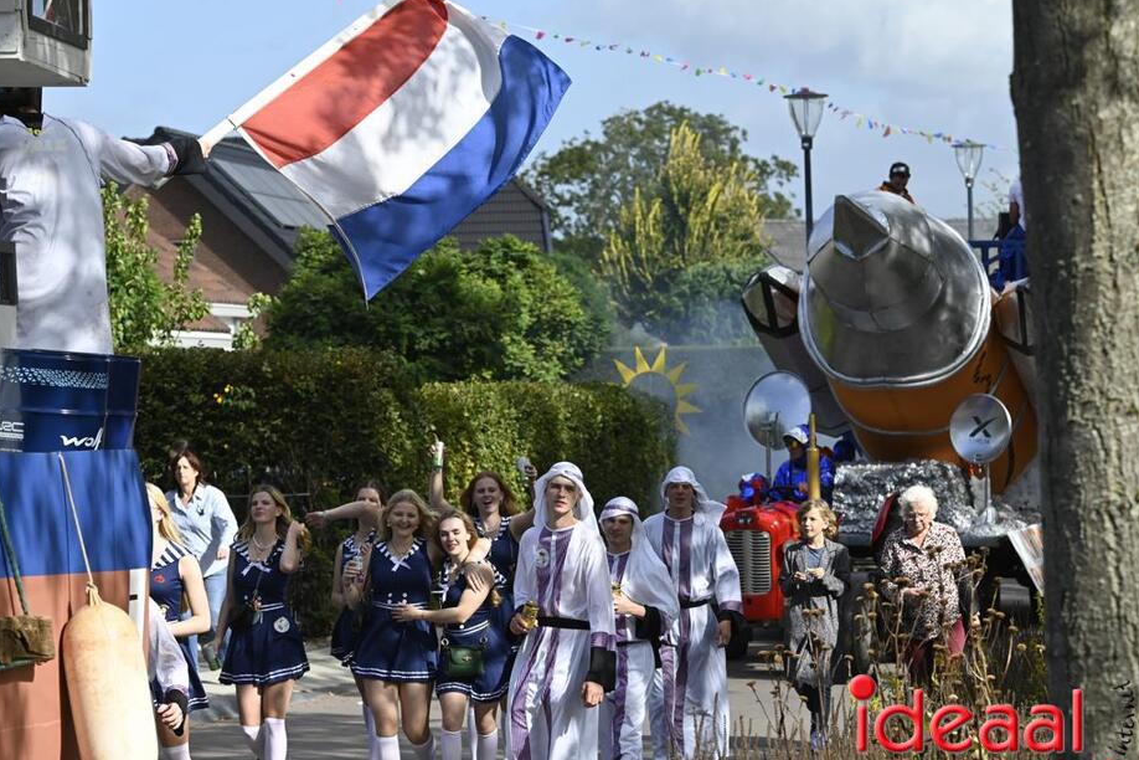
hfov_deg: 15.2
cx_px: 531
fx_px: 4271
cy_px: 404
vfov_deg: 10.2
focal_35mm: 135
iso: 320
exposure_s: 1/800
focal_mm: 125
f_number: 7.1
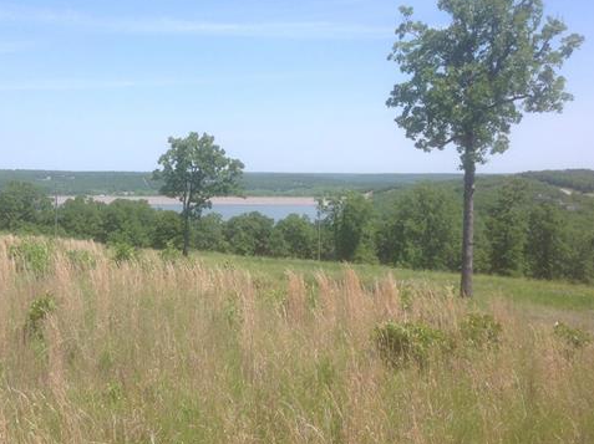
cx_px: 234
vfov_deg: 30.8
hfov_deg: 40.3
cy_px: 190
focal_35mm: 47
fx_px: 806
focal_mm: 4.28
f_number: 2.4
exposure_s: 1/1374
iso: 50
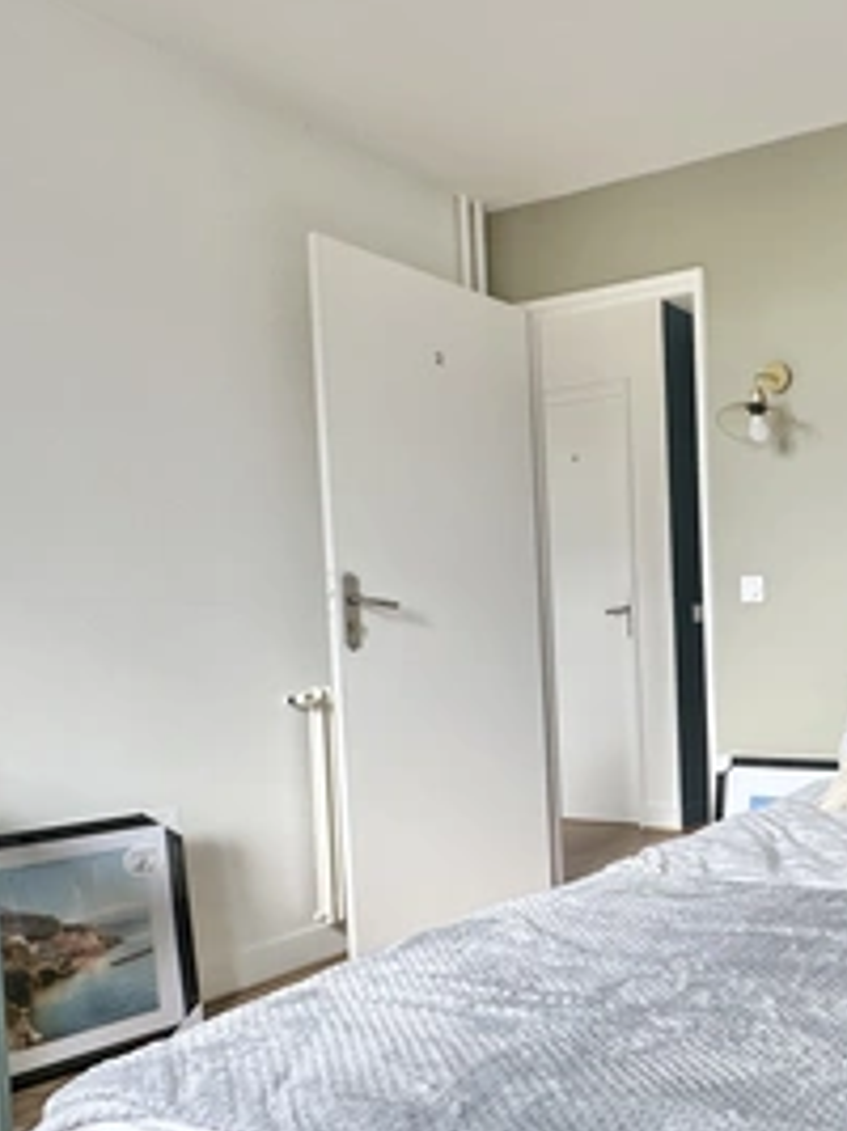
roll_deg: +1.1
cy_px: 665
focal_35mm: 28
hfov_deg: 40.6
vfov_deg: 63.0
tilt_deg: -2.6
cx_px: 921
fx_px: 914
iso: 50
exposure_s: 1/99
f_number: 2.2
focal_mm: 2.22
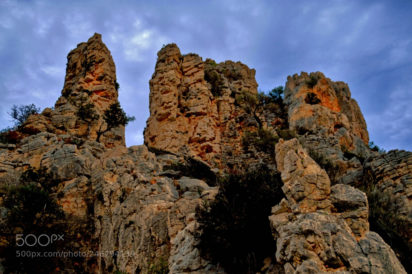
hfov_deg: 37.5
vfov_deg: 25.5
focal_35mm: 53
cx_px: 206
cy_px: 137
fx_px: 606
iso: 200
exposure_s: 1/500
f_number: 2.5
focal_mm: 35
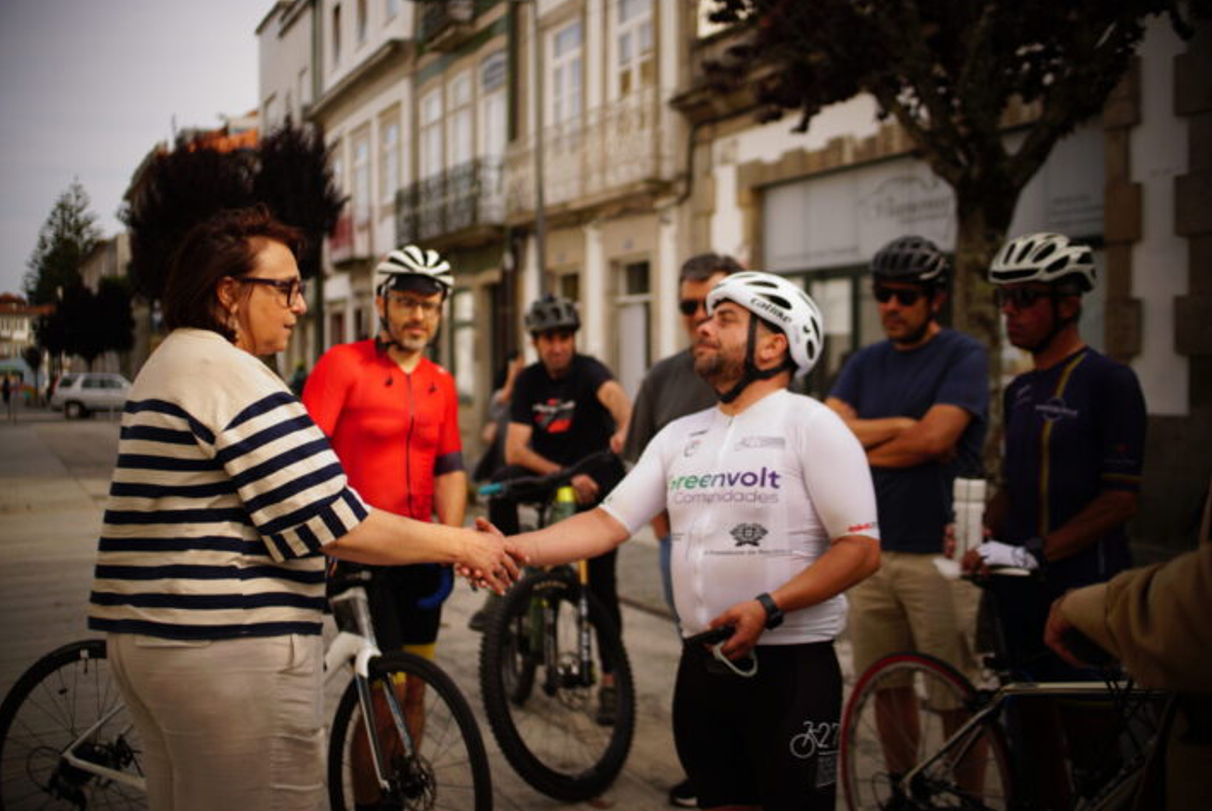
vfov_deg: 36.0
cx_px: 597
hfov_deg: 51.8
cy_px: 417
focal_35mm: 37
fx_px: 1247
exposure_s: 1/2000
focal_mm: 35
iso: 100
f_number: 2.5
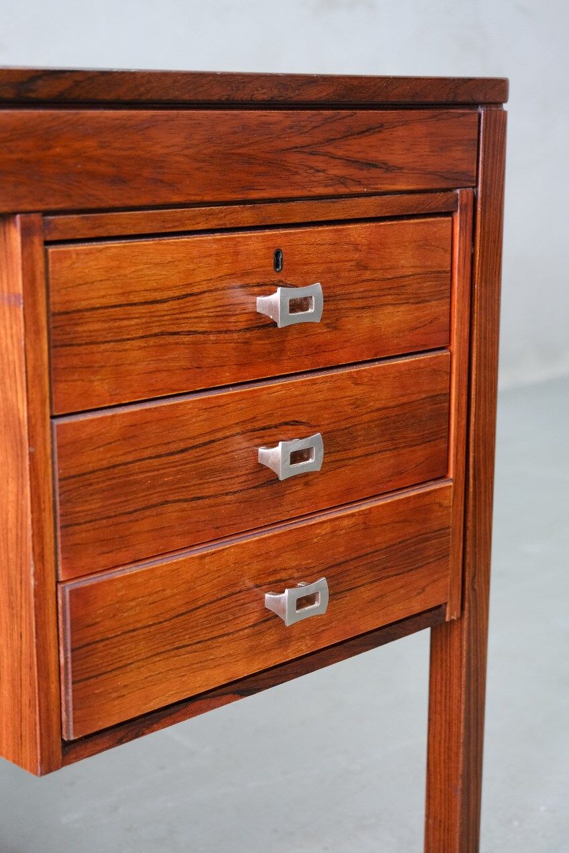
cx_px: 284
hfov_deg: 24.2
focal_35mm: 56
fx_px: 1328
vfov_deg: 35.6
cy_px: 426
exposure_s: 1/56
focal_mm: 37.6
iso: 2500
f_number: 4
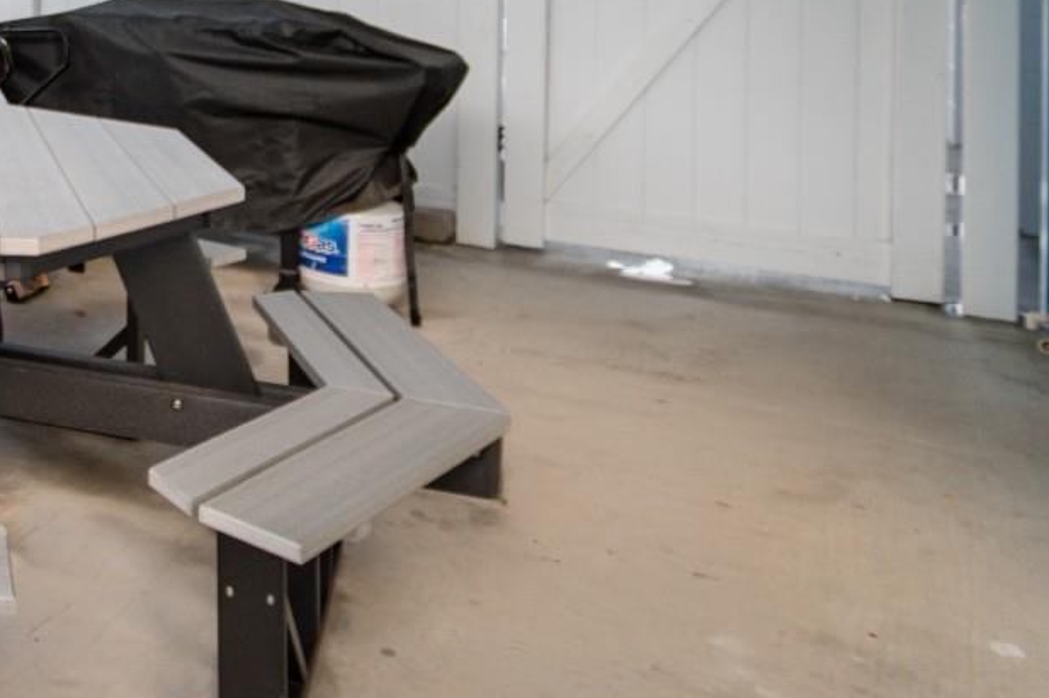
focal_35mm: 42
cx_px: -153
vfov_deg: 28.7
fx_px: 1223
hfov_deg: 37.4
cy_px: -83
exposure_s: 1/100
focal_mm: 11
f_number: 5
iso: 100
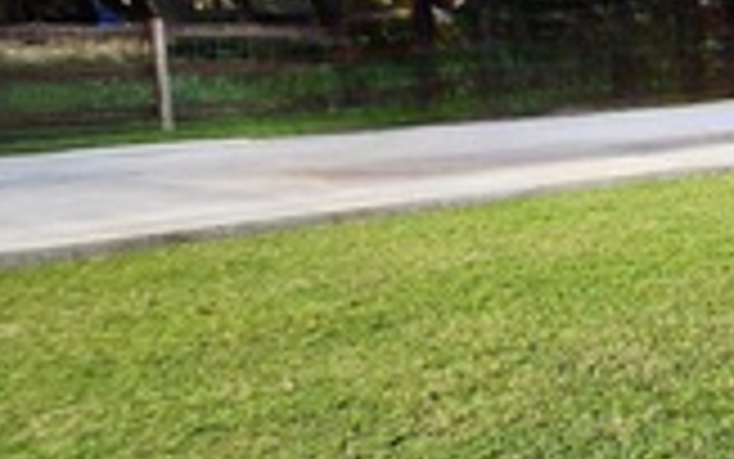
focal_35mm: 54
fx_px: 1081
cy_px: 117
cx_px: 1306
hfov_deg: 22.5
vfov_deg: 23.8
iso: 32
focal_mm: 2.2
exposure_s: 1/385
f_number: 1.9
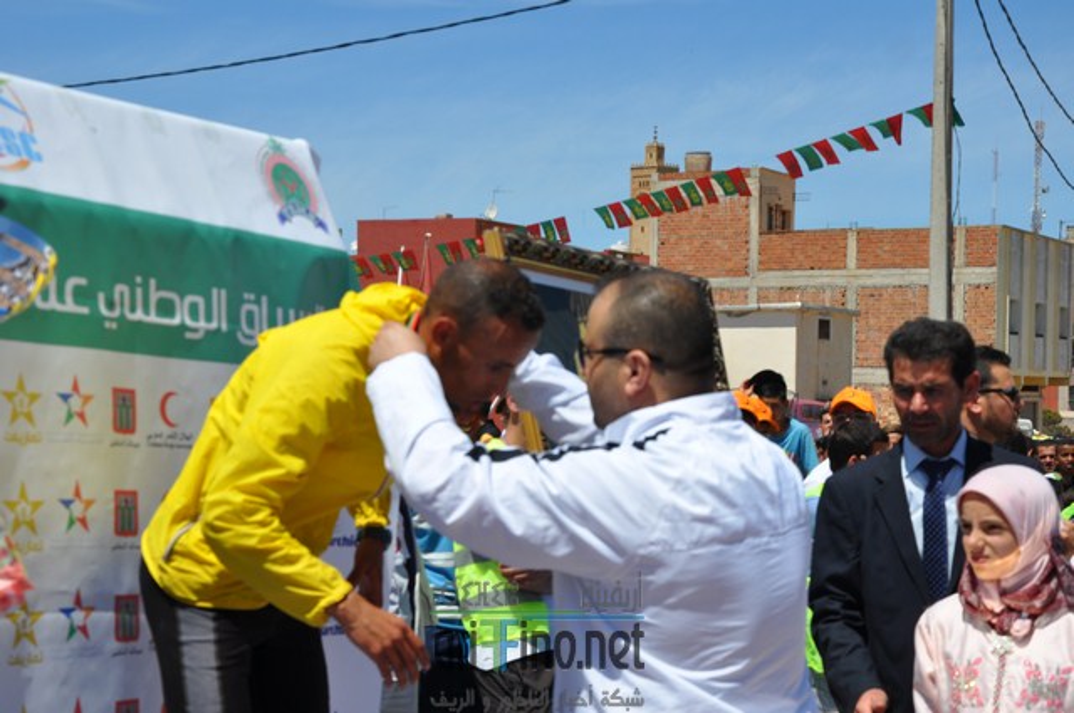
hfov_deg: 27.0
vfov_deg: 18.1
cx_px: 537
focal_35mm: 75
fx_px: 2235
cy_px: 356
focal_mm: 50
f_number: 11
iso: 200
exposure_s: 1/500
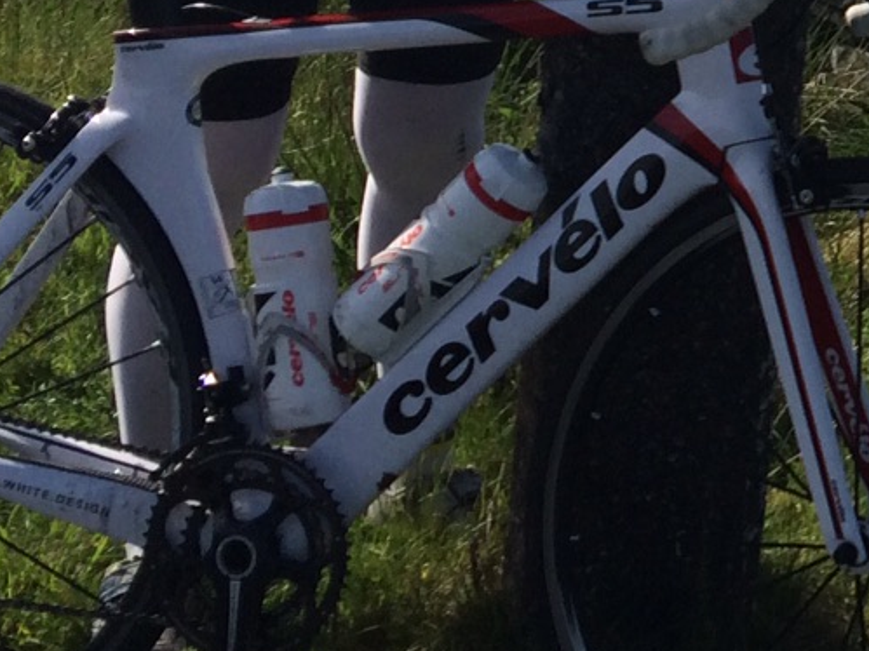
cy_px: -136
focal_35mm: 119
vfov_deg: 12.2
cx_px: 1303
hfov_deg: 15.3
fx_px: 2987
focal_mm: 4.15
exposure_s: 1/2933
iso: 32
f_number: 2.2
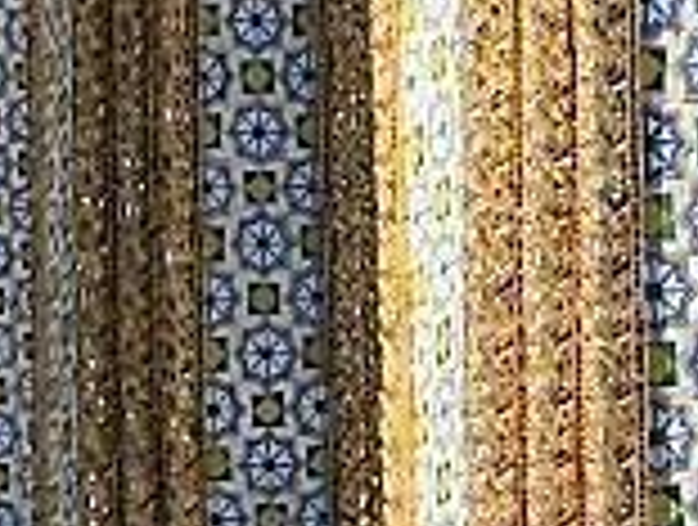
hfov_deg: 9.8
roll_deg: +1.3
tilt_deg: -3.6
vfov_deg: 7.1
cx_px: -572
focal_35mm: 191
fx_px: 3860
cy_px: 1475
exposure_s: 1/1972
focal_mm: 4.15
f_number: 2.2
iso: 25
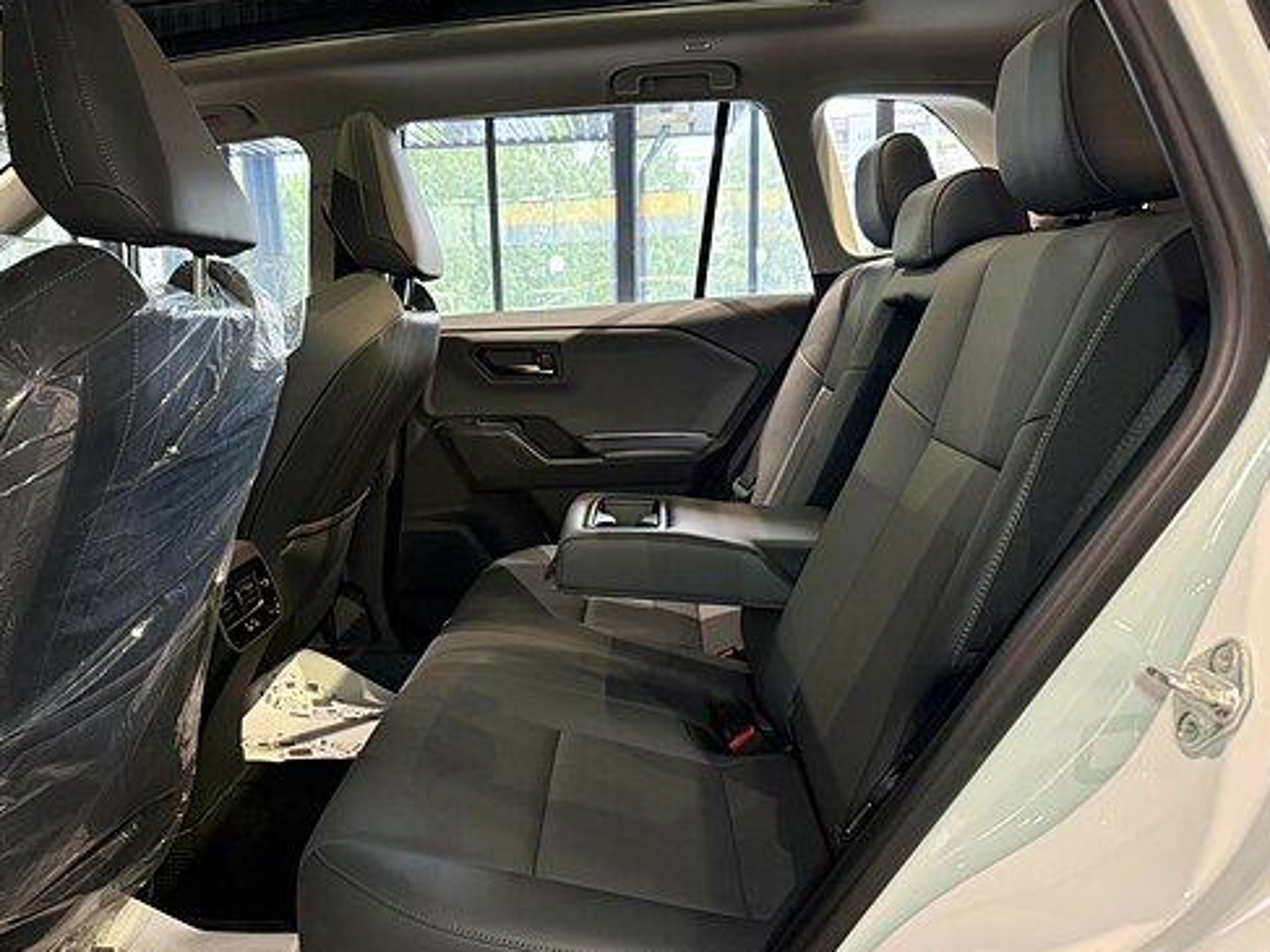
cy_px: 526
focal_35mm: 27
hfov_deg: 65.2
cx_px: 582
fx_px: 990
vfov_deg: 51.2
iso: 500
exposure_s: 1/50
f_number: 1.78
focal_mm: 6.76
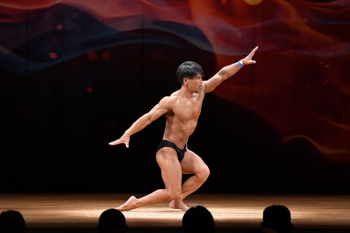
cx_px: 175
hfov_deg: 9.2
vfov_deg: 6.1
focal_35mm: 225
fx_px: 2186
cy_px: 116
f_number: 5.6
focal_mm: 150
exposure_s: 1/400
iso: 4000
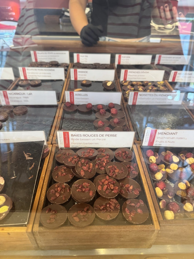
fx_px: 179
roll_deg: -1.9
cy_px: 130
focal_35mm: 24
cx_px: 97
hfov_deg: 56.8
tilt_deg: -36.5
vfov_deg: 71.6
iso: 250
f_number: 1.78
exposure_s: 1/50
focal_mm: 6.76
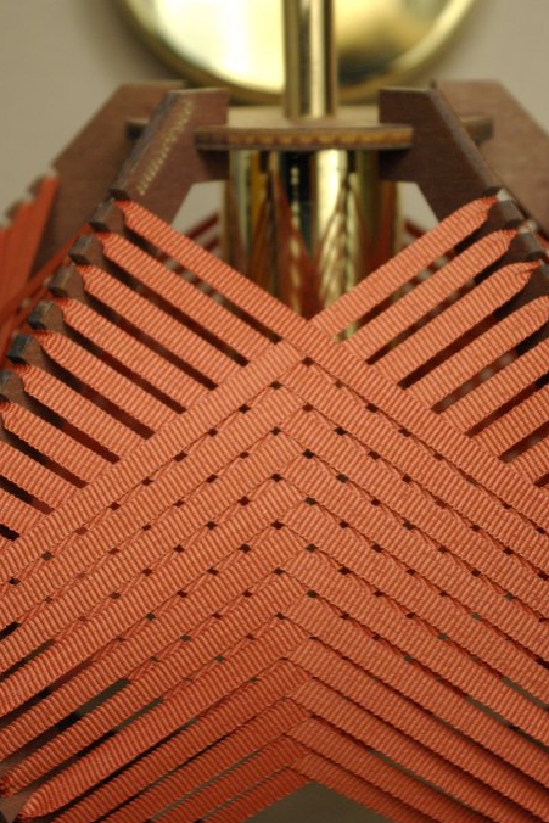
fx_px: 2231
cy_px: 345
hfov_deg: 14.0
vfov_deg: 20.9
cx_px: 271
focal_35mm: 98
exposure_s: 1/80
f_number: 7.1
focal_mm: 55
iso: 1000
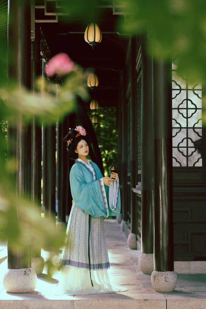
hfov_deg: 16.1
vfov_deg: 23.9
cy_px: 154
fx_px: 730
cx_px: 103
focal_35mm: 85
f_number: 3.2
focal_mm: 85
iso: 100
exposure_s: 1/200
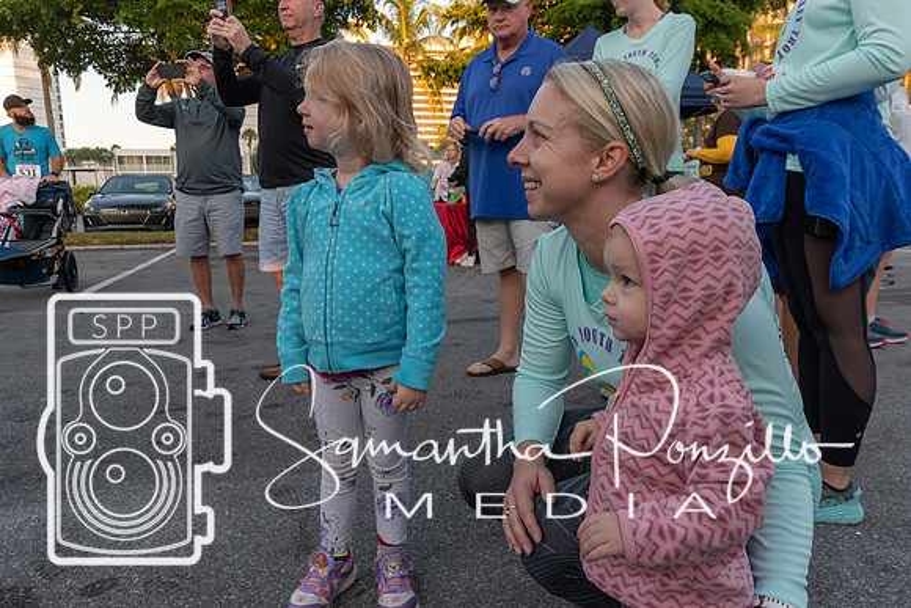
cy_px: 304
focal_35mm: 26
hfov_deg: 70.2
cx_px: 456
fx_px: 649
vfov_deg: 50.2
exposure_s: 1/125
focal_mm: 17
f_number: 5.6
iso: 400
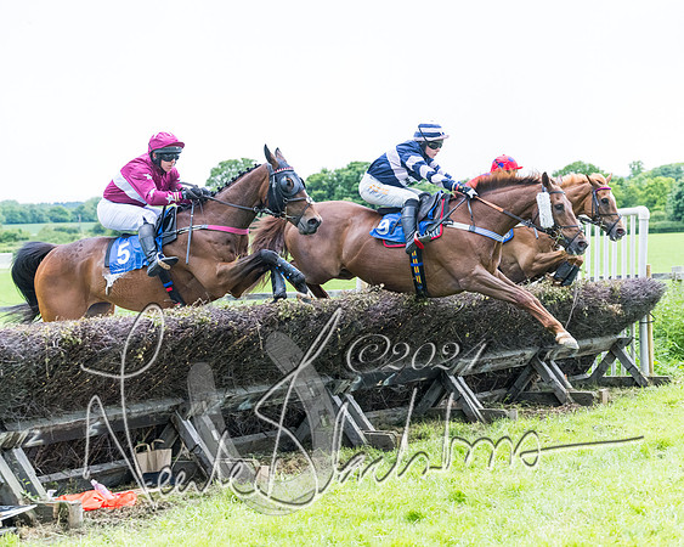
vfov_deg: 19.4
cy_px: 273
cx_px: 337
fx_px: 1600
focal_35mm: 79
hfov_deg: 24.1
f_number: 4
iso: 2000
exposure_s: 1/1600
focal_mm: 70
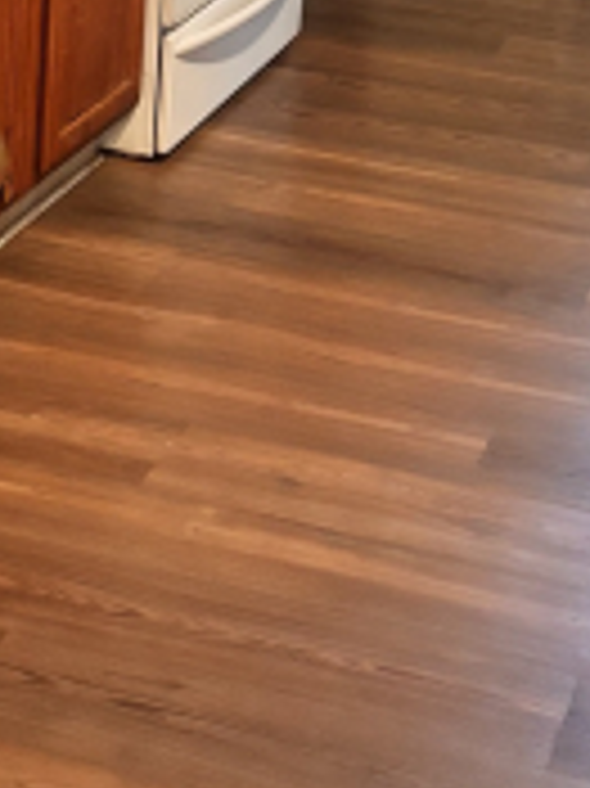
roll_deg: -2.3
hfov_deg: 14.9
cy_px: -457
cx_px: 356
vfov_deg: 17.5
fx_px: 2253
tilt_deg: -7.0
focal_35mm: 99
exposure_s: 1/40
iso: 500
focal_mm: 5.96
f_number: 1.6
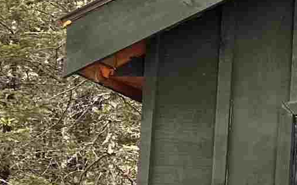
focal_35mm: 153
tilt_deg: +8.6
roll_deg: +0.0
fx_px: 1238
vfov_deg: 8.6
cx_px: 839
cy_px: 123
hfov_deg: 10.5
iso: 80
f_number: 1.78
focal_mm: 6.86
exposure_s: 1/380
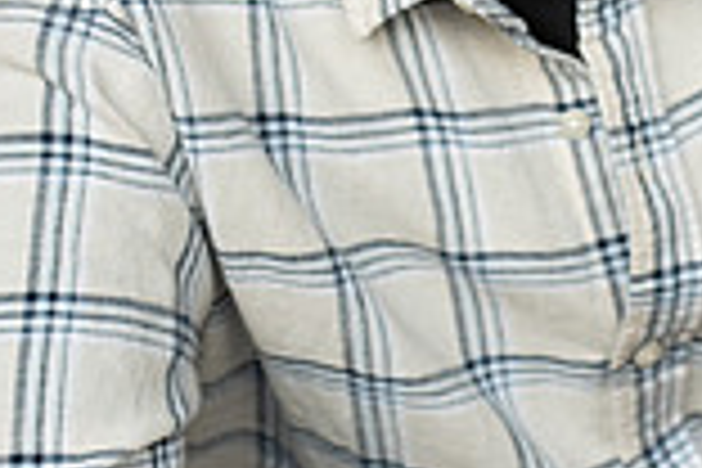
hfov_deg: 10.5
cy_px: -382
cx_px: 630
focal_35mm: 195
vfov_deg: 6.9
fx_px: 3802
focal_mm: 50
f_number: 3.5
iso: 400
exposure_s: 1/200
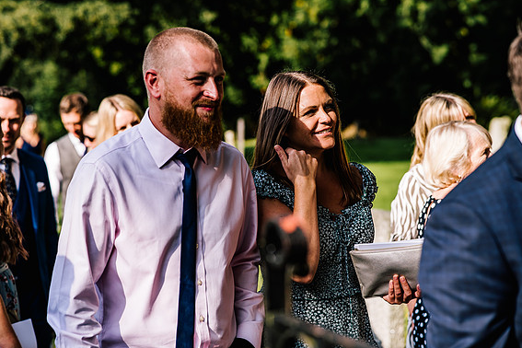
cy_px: 172
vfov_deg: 15.7
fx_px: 1261
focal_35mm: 87
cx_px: 260
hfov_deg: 23.4
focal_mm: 85
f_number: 3.5
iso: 50
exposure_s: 1/640
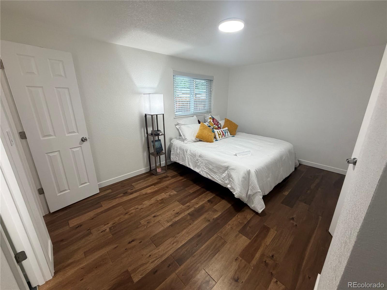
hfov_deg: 102.1
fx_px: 157
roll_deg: +0.0
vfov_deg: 85.7
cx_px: 194
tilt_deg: -18.0
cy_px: 145
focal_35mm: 14
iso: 250
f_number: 2.2
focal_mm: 2.22
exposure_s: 1/120
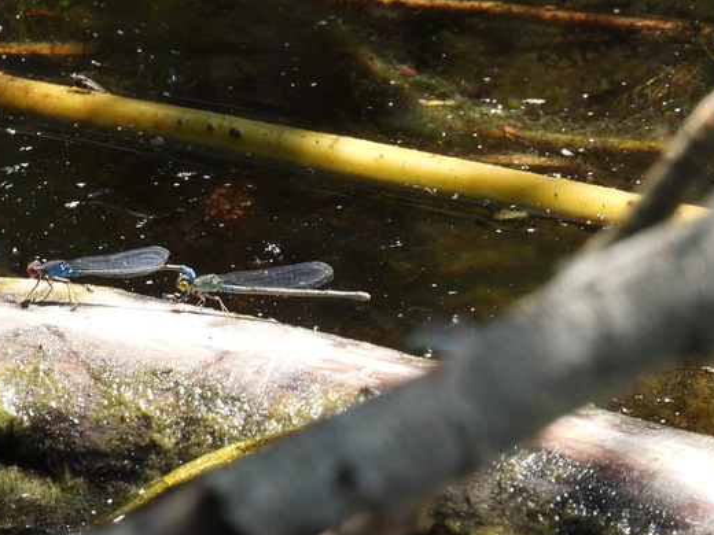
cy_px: 350
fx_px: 21988
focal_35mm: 1066
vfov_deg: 1.4
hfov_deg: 1.9
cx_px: 172
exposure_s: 1/125
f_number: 6.3
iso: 100
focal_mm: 116
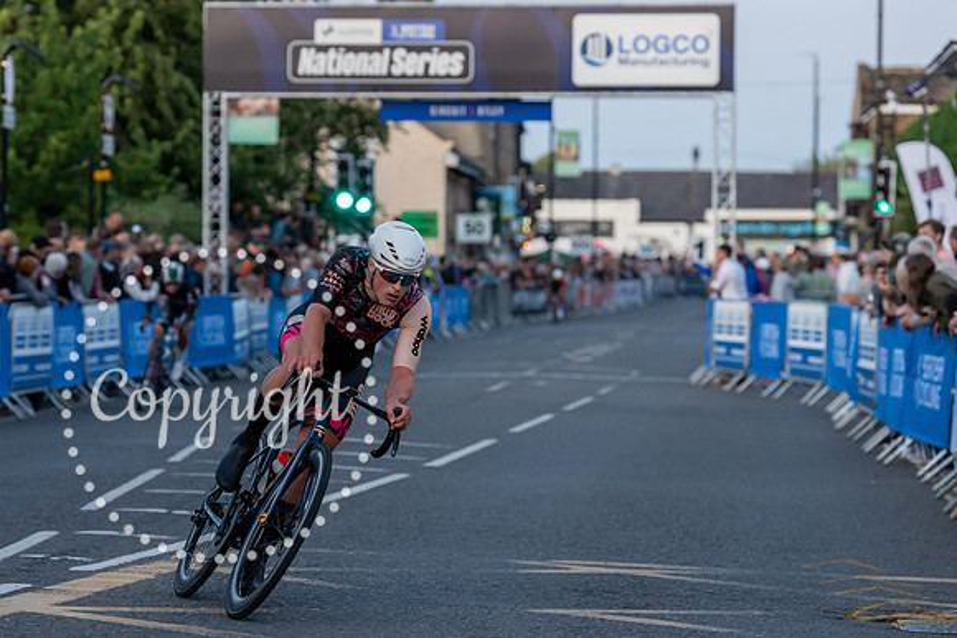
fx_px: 3868
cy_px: 374
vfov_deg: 9.4
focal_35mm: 145
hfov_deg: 14.1
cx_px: 386
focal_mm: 118
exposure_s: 1/800
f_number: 3.5
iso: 2500
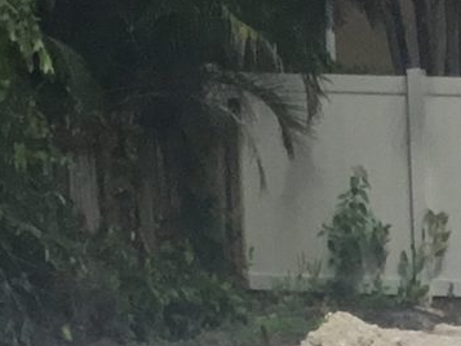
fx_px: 2957
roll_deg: -1.2
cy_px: 993
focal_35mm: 222
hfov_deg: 8.5
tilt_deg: -17.9
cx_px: 861
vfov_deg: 6.2
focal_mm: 3.3
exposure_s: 1/1942
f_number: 2.4
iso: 25
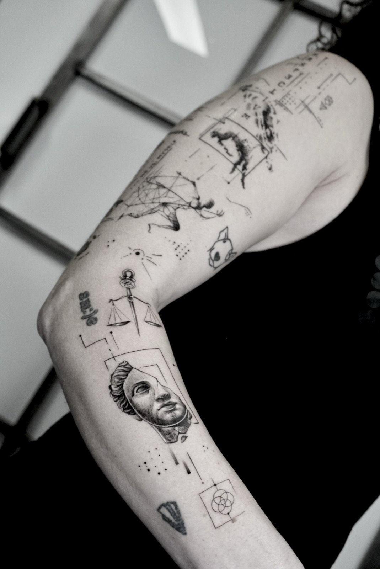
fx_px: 593
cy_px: 284
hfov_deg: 35.5
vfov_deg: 51.3
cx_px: 190
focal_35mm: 38
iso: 2500
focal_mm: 25
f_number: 4.5
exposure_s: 1/160
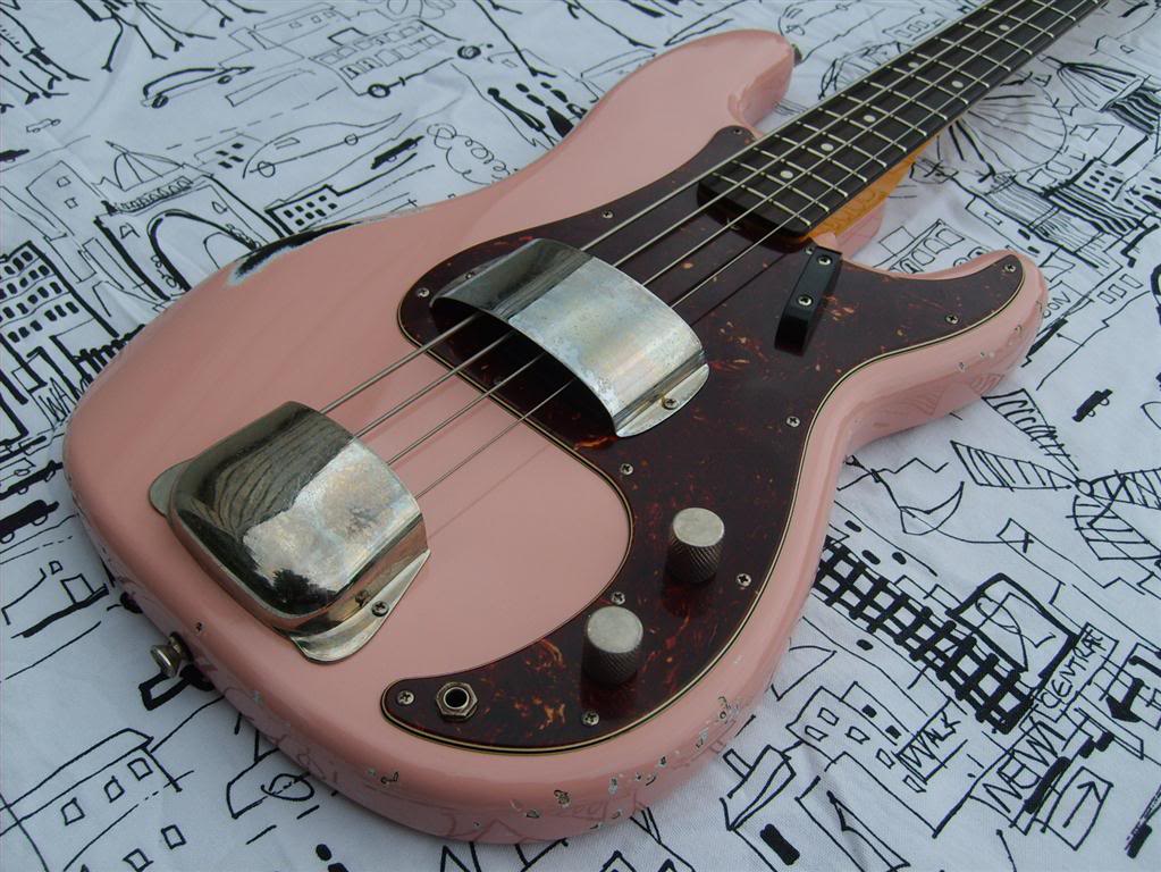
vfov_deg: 40.7
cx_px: 580
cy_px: 436
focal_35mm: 35
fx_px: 1174
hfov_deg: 52.6
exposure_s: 1/500
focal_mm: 5.8
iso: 50
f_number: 2.8
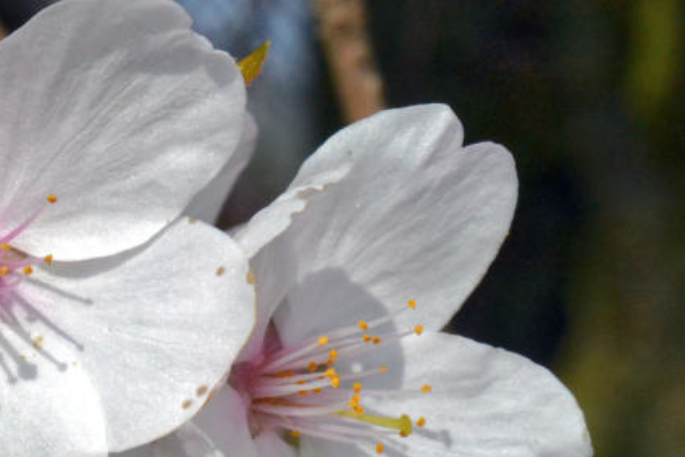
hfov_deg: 8.7
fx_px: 4443
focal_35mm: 233
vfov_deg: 5.9
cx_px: -202
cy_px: 452
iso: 1600
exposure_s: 1/1250
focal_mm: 55
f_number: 18
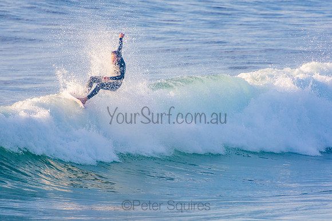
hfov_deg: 3.3
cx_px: 166
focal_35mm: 621
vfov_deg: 2.2
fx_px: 5731
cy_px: 110
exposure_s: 1/1250
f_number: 5.6
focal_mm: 400
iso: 400
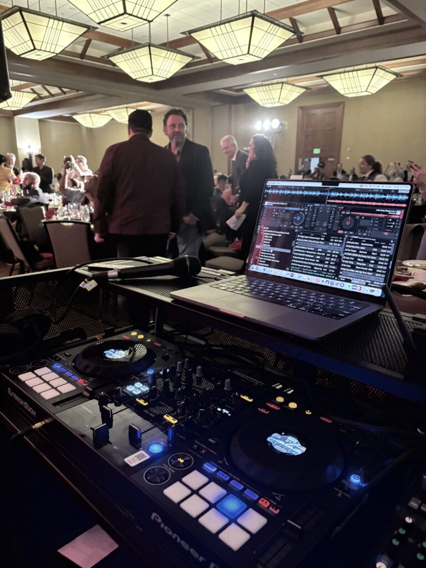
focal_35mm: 26
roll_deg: +0.7
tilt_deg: -13.8
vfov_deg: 67.3
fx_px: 427
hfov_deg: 53.1
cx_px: 213
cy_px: 284
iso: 800
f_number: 1.6
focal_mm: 5.96
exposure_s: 1/30
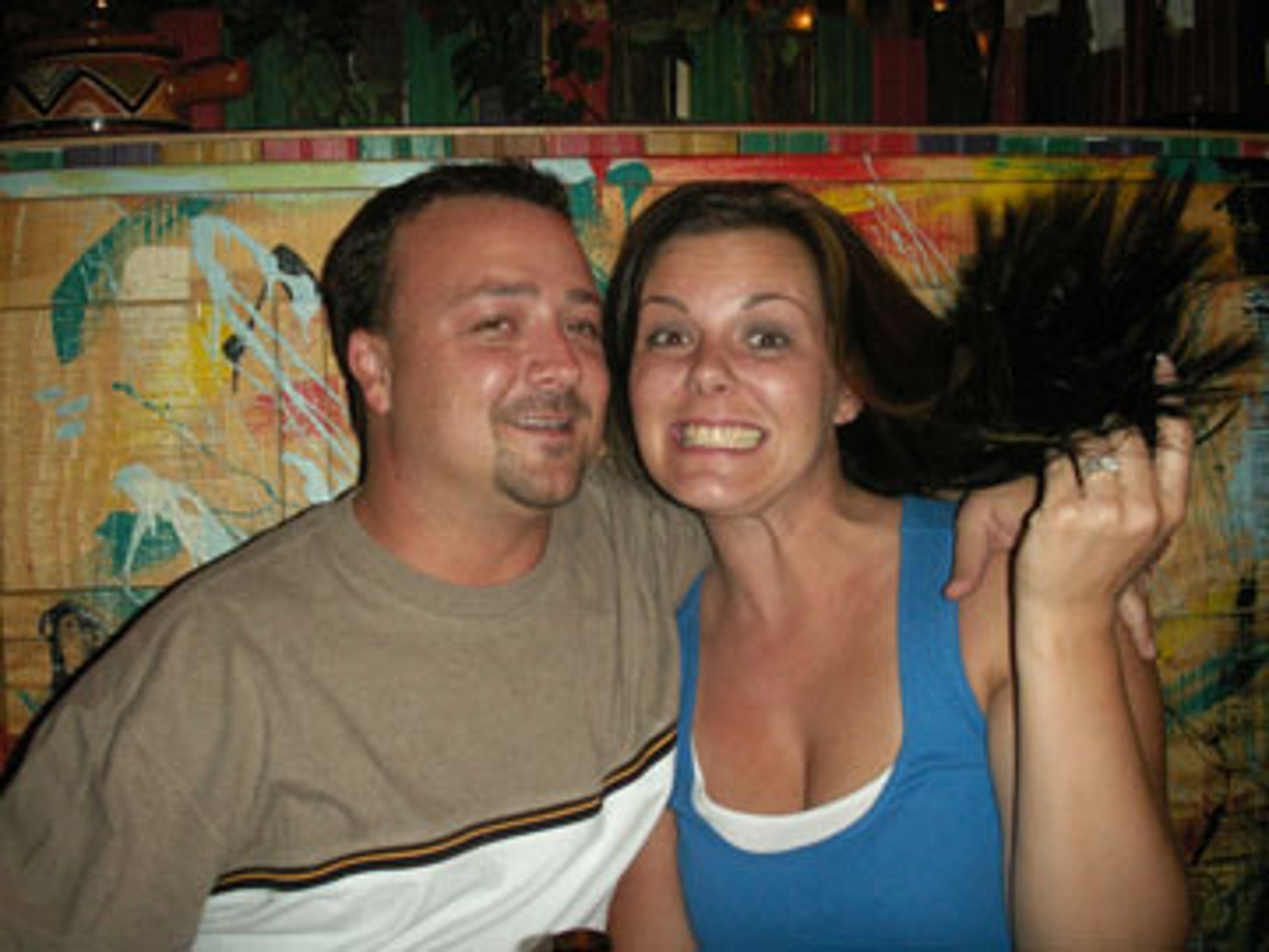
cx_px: 634
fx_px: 1356
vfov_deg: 38.7
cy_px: 476
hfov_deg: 50.1
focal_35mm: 37
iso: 160
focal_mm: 7.7
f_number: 3.5
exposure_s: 1/40
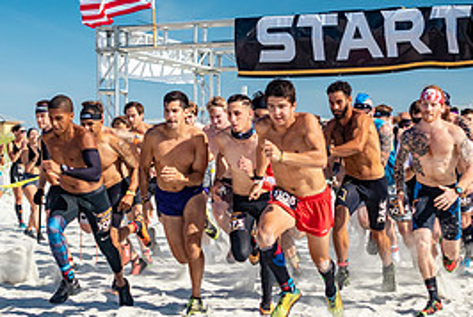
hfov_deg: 21.0
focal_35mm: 97
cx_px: 184
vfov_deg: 14.1
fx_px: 1276
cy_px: 149
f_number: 2.8
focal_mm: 38
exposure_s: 1/4000
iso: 360
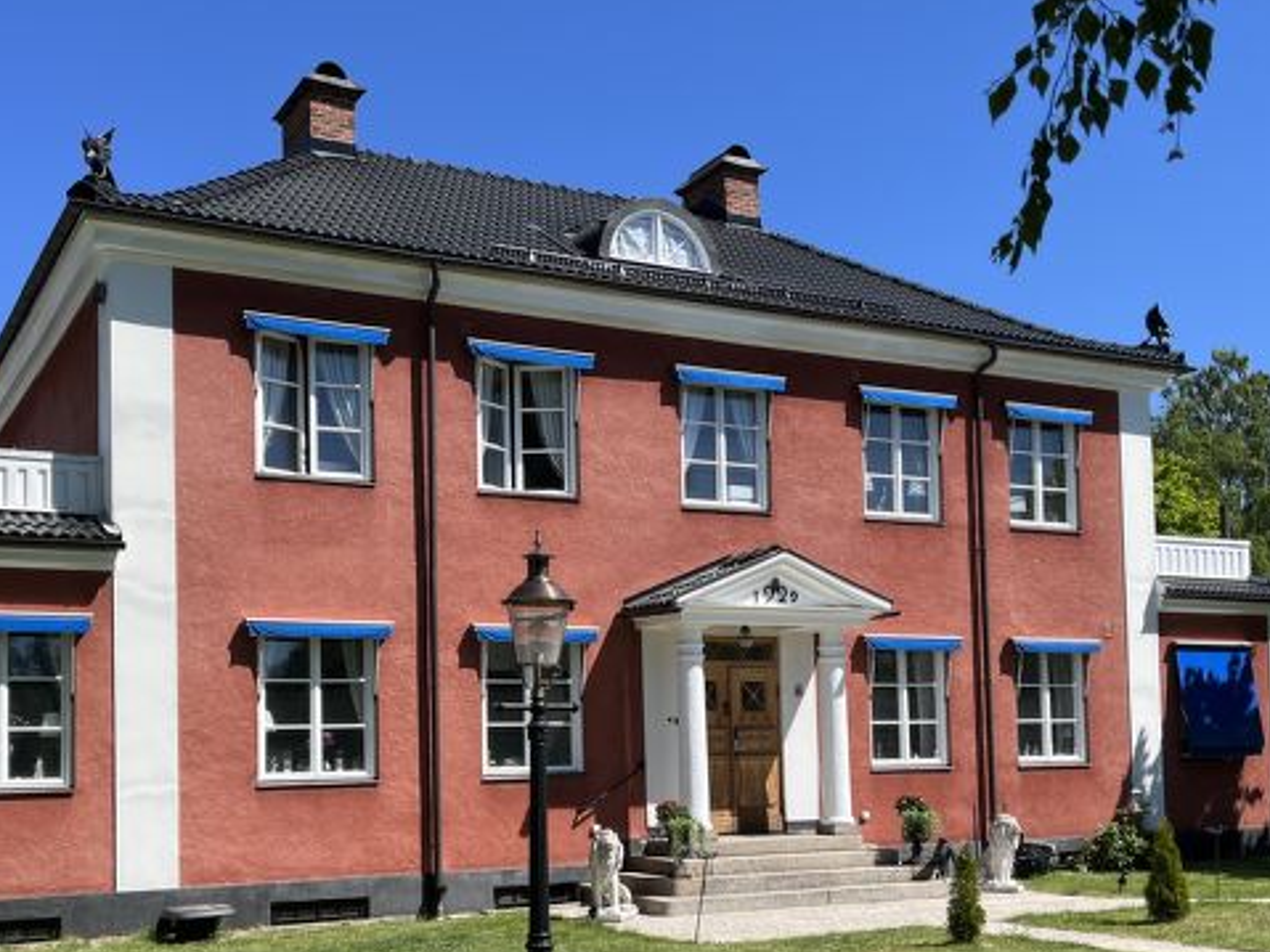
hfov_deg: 45.8
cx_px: 590
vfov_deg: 34.6
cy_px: 676
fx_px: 1504
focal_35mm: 41
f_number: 1.6
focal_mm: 5.1
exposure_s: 1/2825
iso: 50
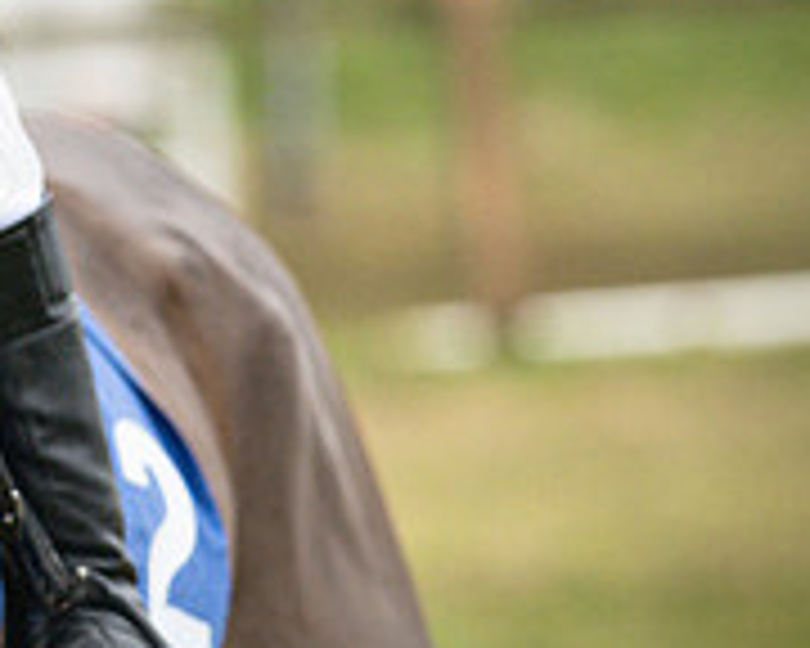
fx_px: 12490
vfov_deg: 3.0
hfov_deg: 3.7
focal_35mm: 521
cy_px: 139
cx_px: -212
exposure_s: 1/1150
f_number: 2.2
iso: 640
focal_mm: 135
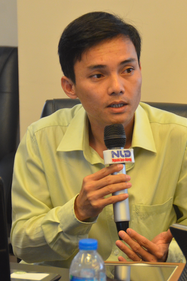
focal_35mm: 204
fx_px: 1590
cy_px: 140
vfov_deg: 10.1
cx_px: 115
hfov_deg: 6.7
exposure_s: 1/60
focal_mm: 90
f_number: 5.3
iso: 2000
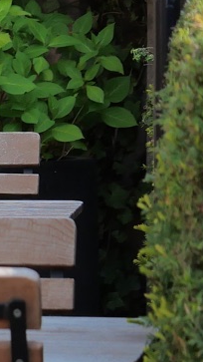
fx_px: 4654
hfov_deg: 2.4
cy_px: 183
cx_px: -559
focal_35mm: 486
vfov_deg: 4.4
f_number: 4
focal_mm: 45
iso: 200
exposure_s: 1/1000
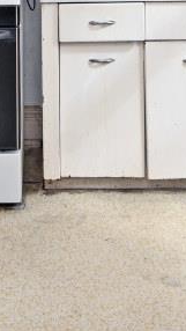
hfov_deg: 15.6
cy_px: -144
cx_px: 31
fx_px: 675
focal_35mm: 77
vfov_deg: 23.1
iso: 140
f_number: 5.6
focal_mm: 14
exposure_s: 1/125
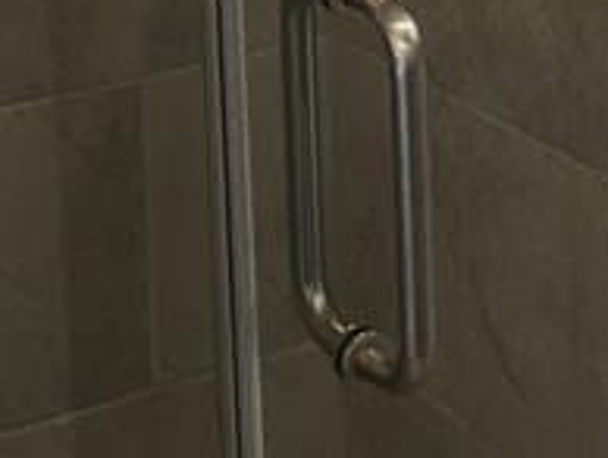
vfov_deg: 9.3
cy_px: -320
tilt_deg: -8.7
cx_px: 351
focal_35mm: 153
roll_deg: +2.3
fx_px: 2691
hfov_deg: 12.9
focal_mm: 4.15
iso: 40
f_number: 2.2
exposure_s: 1/30
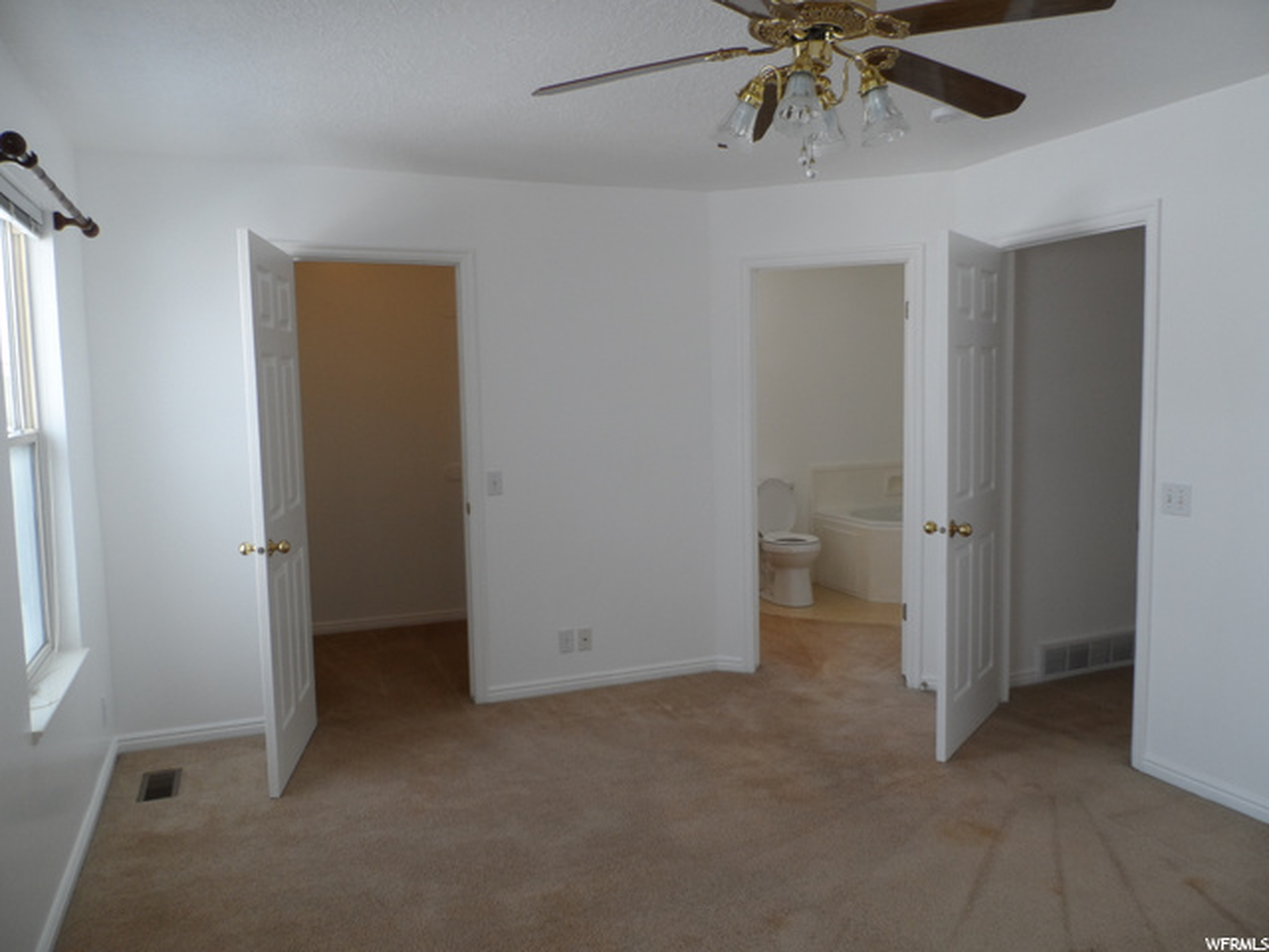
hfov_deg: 71.6
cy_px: 476
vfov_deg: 56.8
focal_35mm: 24
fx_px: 880
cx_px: 634
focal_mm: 4
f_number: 3.2
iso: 80
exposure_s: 1/180
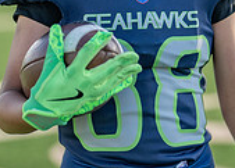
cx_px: 164
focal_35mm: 202
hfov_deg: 9.9
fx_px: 1349
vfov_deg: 7.1
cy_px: 3
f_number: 1.2
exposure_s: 1/4000
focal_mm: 50
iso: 100
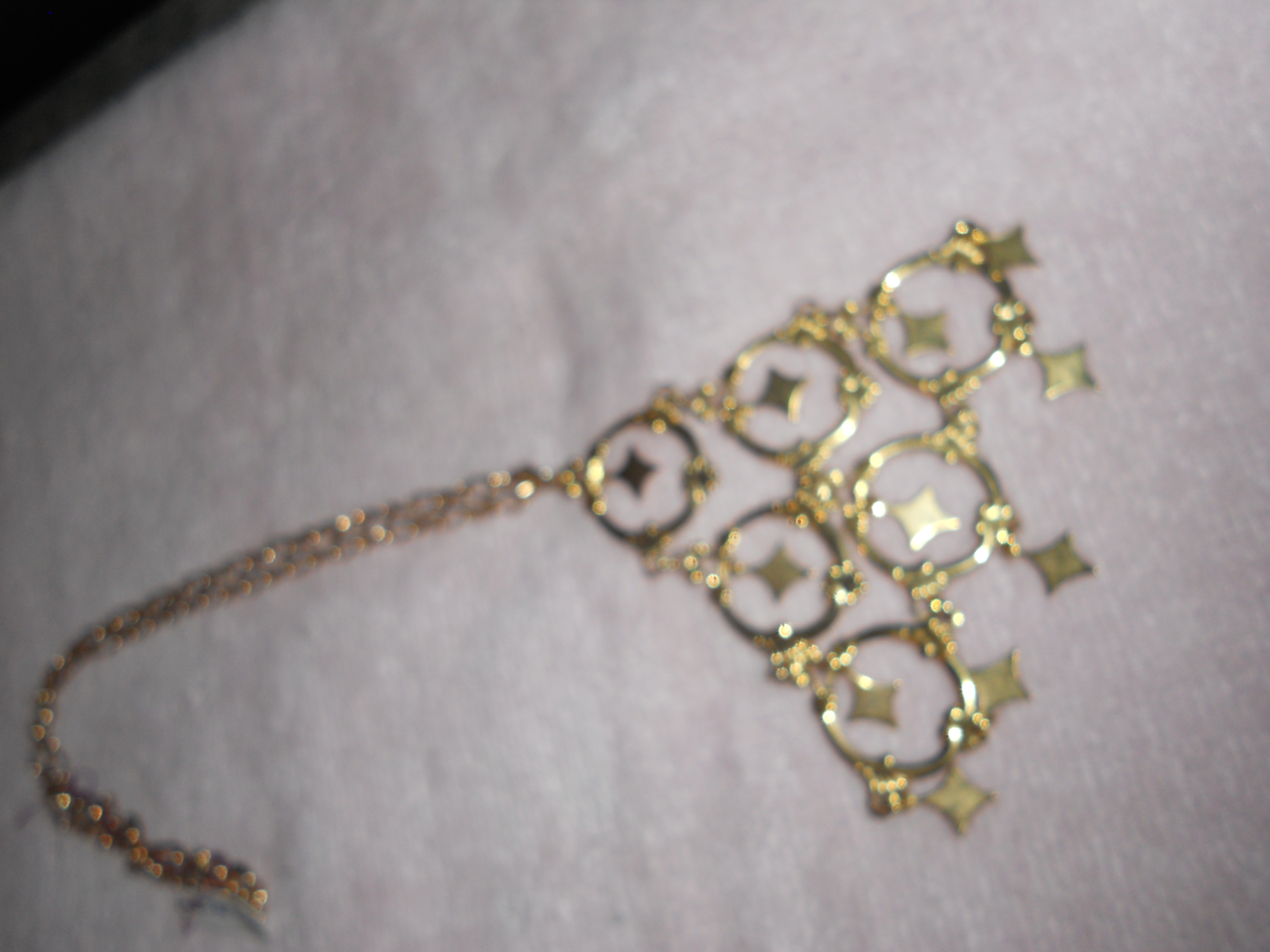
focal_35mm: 32
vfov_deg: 44.2
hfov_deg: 56.8
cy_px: 476
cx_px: 635
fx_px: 1174
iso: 80
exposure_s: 1/25
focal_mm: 5.8
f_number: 8.8
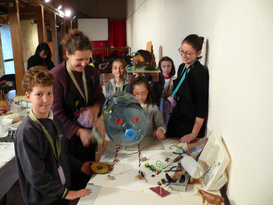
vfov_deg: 40.7
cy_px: 102
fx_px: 276
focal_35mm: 35
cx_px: 136
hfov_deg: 52.6
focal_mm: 7.4
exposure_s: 1/8
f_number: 2.8
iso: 200
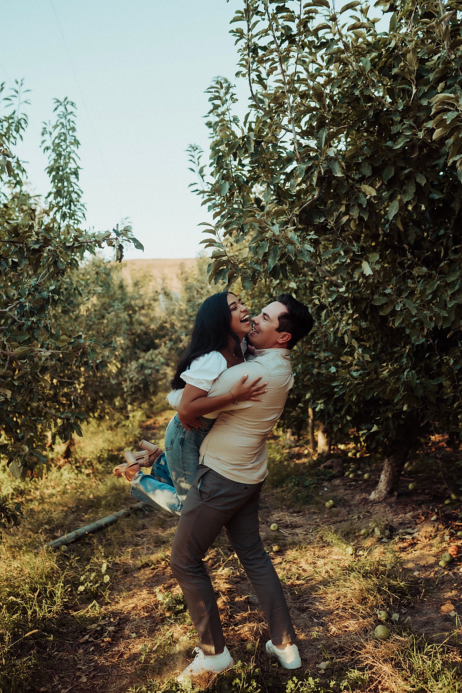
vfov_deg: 54.4
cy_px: 346
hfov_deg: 37.9
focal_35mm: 35
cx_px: 231
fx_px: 674
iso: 160
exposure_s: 1/400
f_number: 2.5
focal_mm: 35
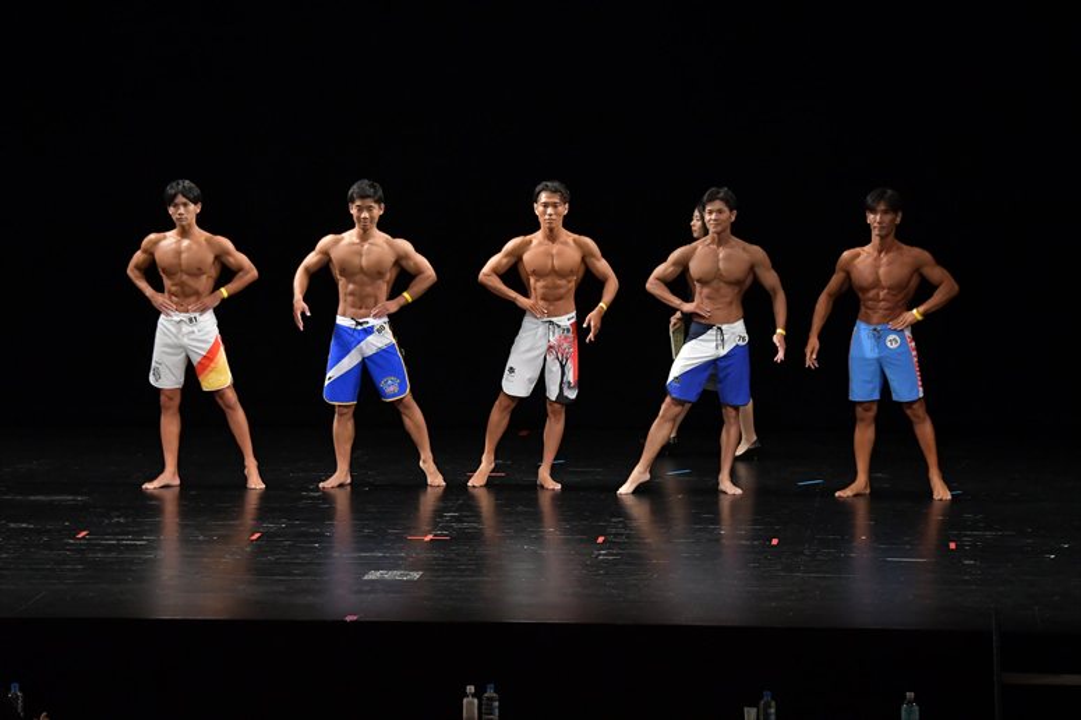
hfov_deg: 14.0
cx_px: 540
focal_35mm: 147
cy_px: 360
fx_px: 4412
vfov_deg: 9.3
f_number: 5.6
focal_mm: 98
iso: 3200
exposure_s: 1/400
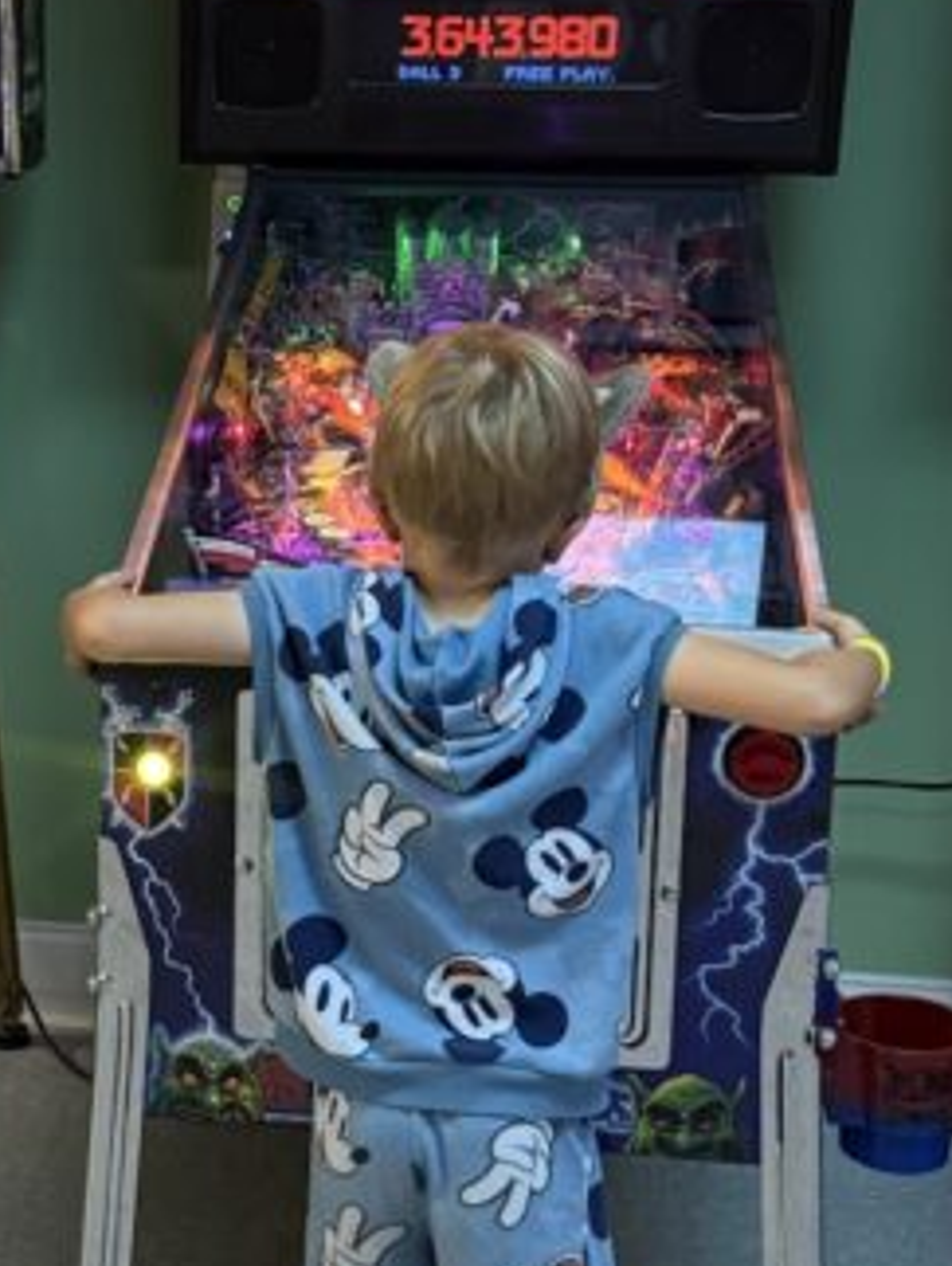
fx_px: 2781
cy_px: 572
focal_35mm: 76
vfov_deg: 25.6
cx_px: 86
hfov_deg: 19.1
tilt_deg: -11.6
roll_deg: -1.3
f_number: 1.78
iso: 320
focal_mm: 6.76
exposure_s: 1/60
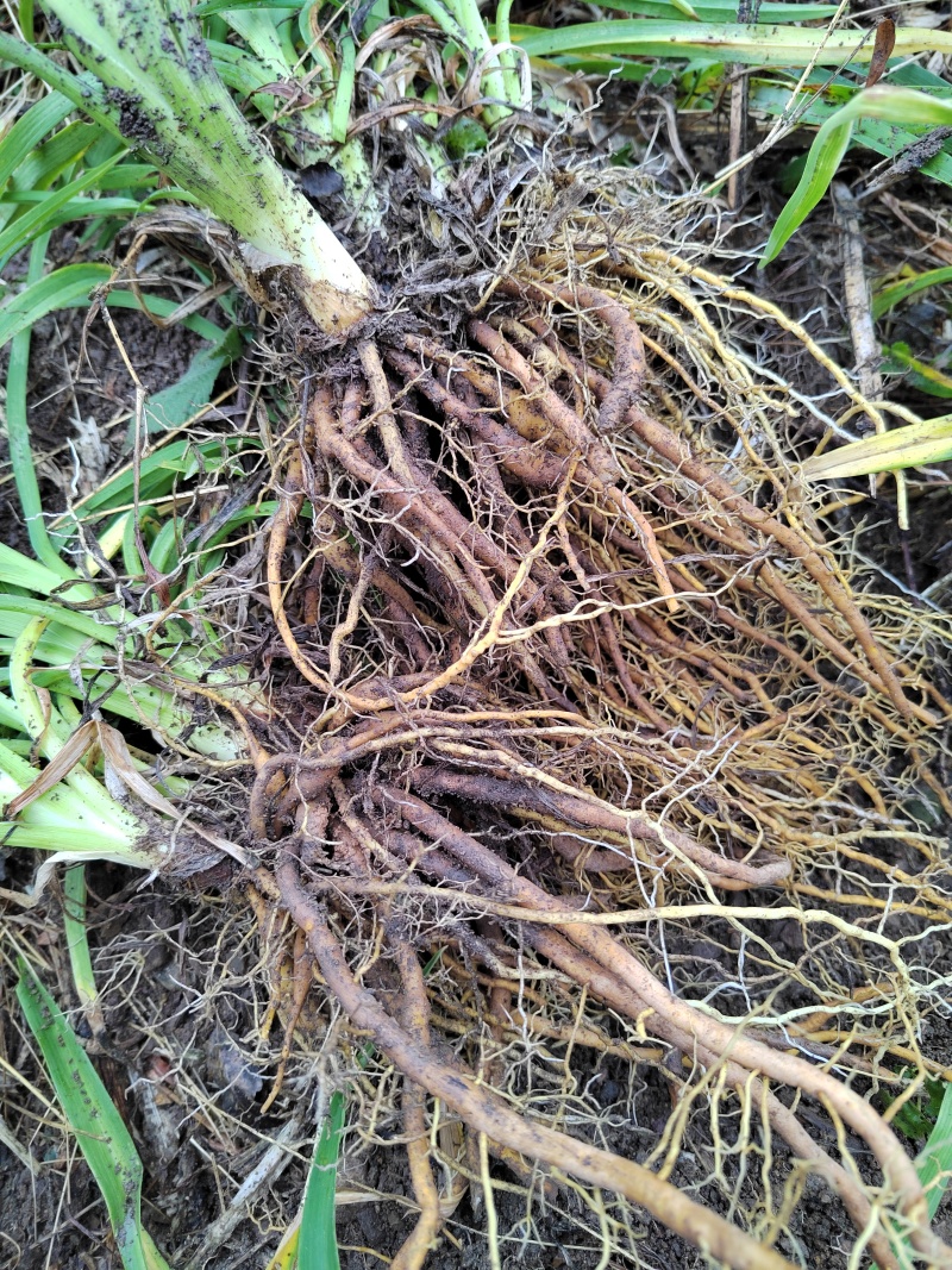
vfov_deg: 73.9
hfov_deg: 58.9
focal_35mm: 23
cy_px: 635
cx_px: 476
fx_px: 844
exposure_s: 1/100
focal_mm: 5.52
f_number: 1.9
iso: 269
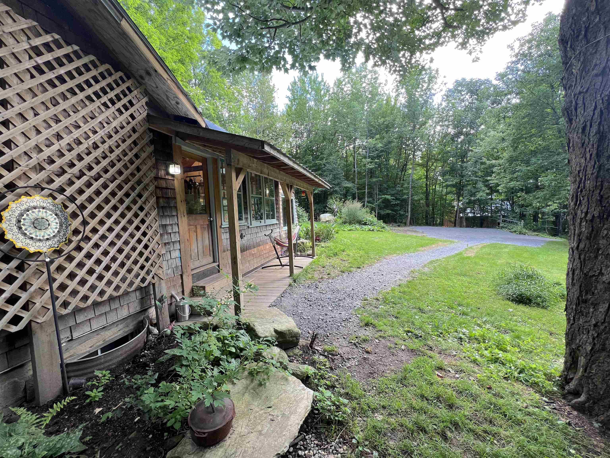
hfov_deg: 106.2
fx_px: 229
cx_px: 305
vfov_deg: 89.9
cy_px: 229
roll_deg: +3.3
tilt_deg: -3.3
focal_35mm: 13
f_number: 1.8
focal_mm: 1.57
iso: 40
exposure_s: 1/99
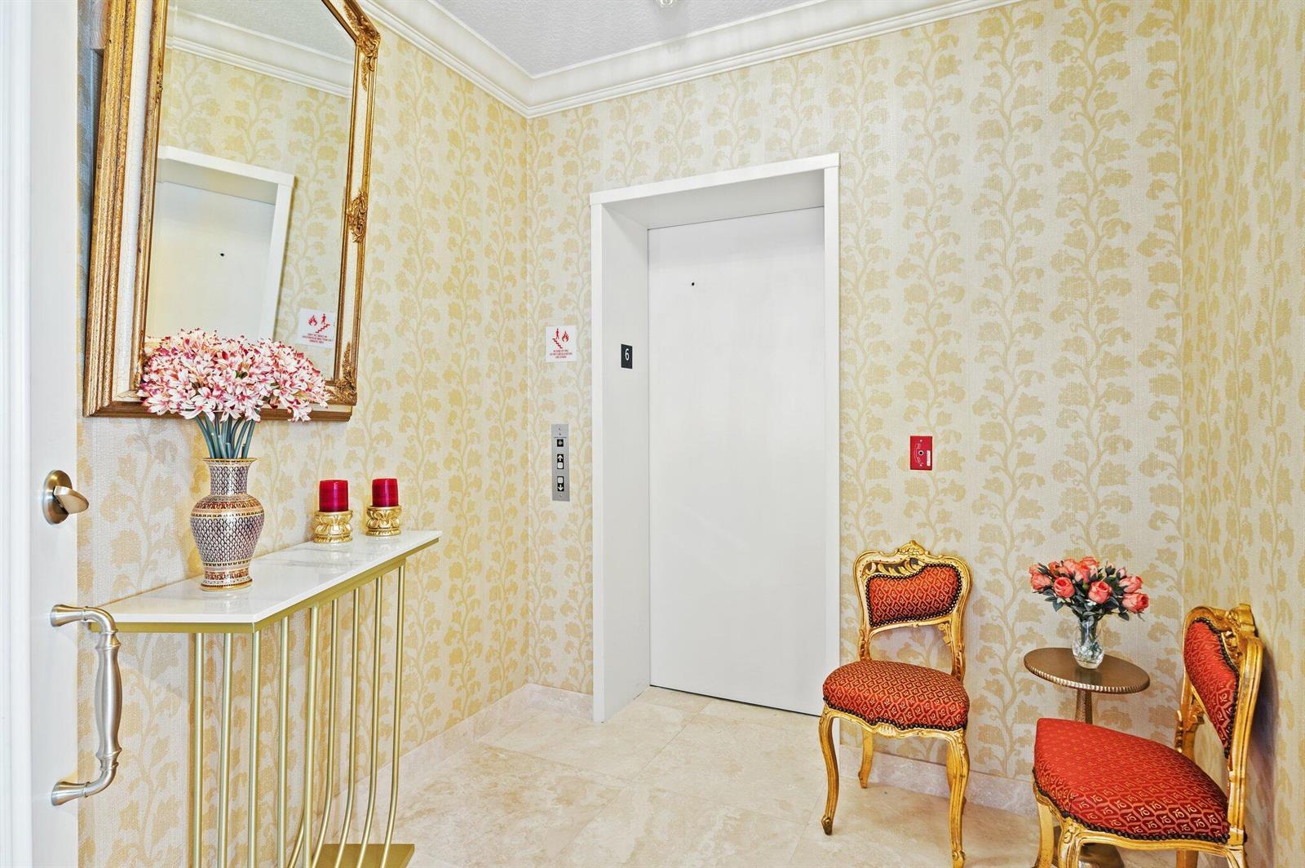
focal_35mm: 19
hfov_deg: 87.0
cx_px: 652
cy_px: 434
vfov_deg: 64.5
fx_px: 688
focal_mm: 19
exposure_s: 2.5
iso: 200
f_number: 8
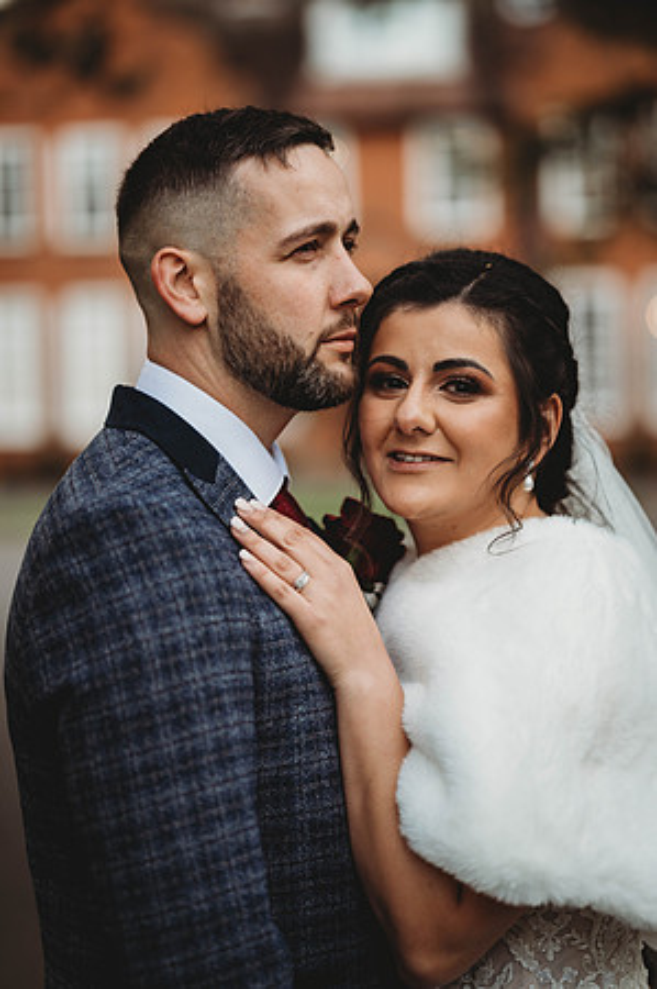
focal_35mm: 85
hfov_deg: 16.0
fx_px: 2332
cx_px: 328
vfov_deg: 23.9
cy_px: 494
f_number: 1.8
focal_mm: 85
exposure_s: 1/200
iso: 100
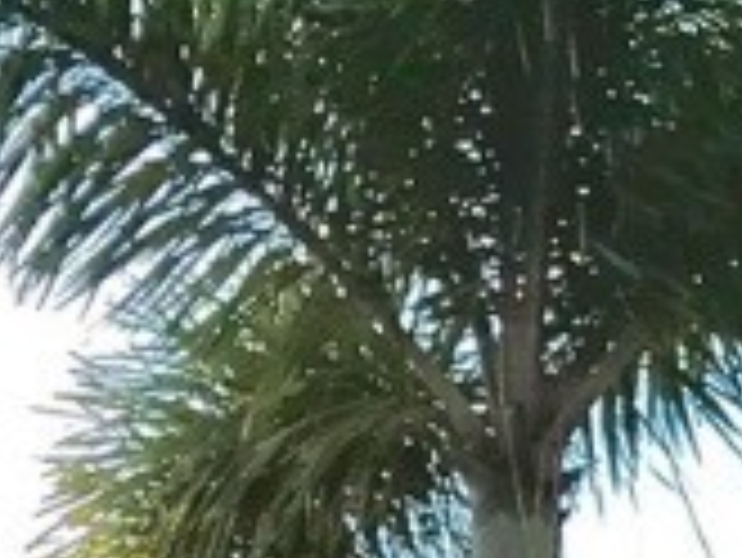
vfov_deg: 8.0
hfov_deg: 10.0
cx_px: 1763
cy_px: 1287
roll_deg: +2.2
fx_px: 3732
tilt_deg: +13.6
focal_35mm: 174
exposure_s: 1/1330
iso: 20
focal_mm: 3.99
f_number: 1.8
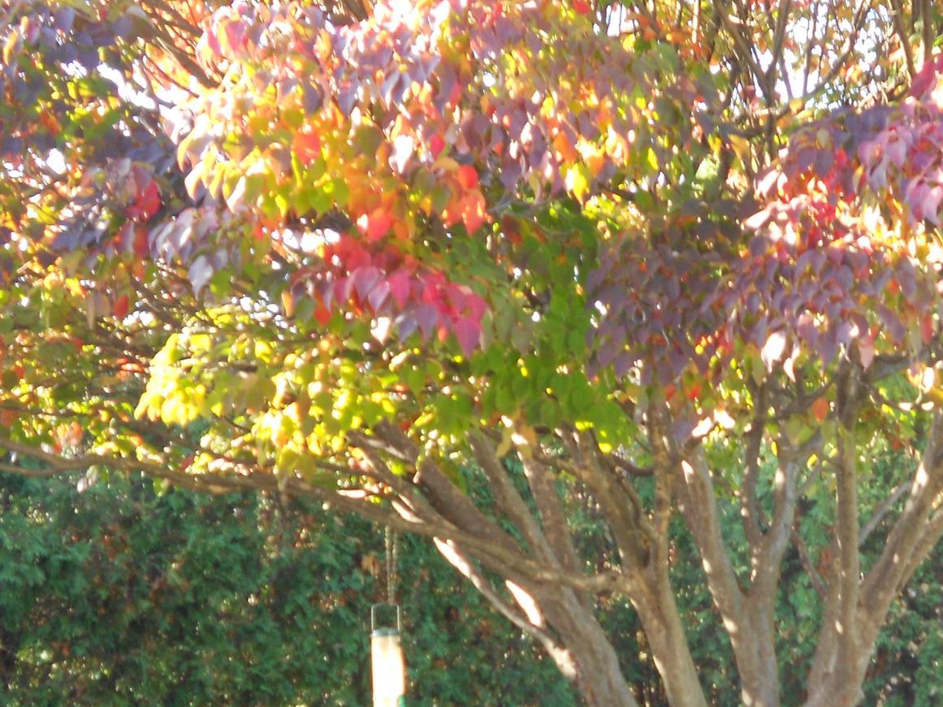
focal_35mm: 86
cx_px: 739
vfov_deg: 17.0
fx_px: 2343
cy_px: 608
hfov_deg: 22.5
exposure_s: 1/25
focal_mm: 8.8
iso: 80
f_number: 4.5
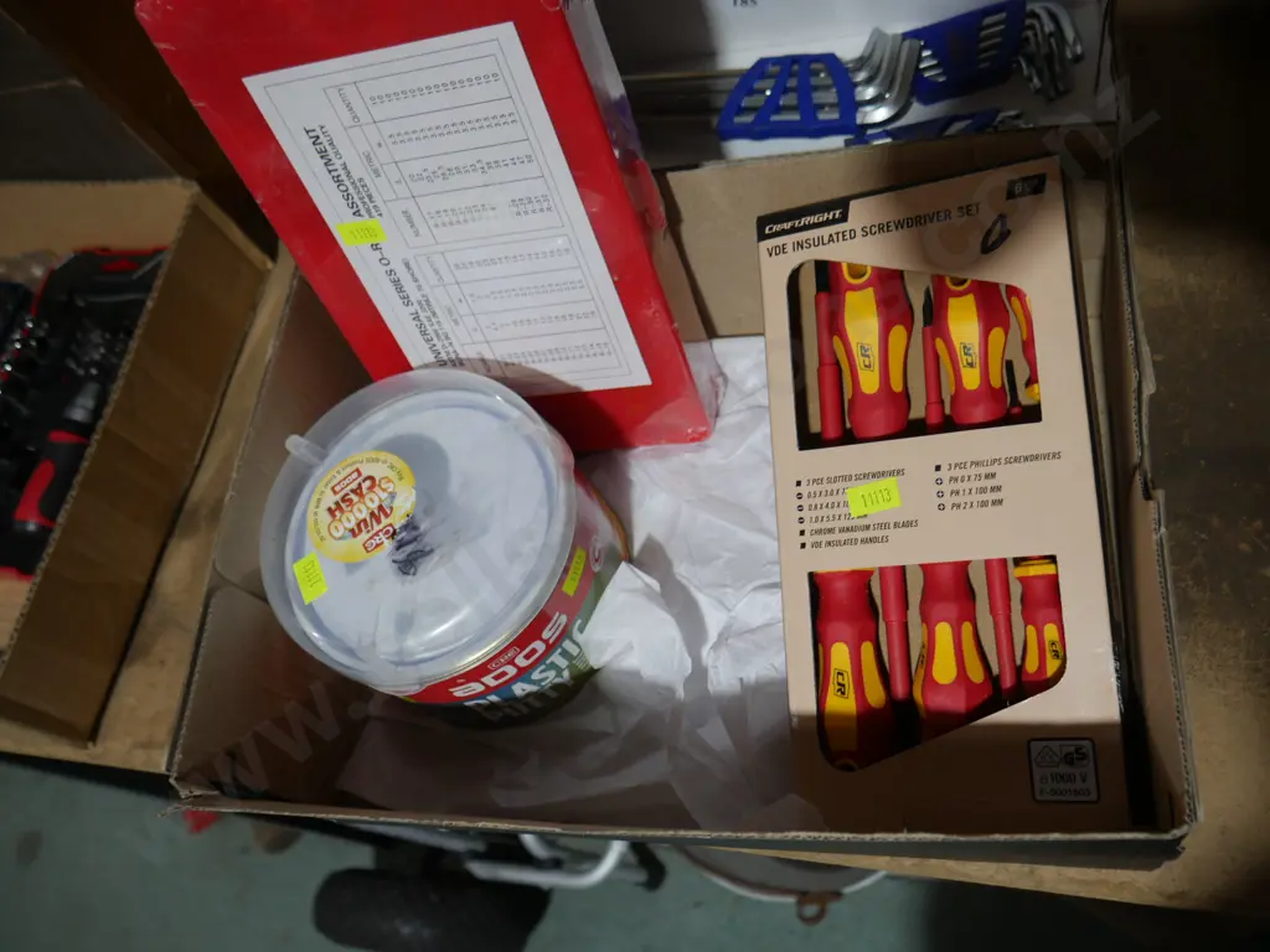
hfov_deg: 60.0
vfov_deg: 46.8
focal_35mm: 30
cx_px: 635
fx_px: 1101
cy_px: 476
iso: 200
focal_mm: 15
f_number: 3.6
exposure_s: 1/60
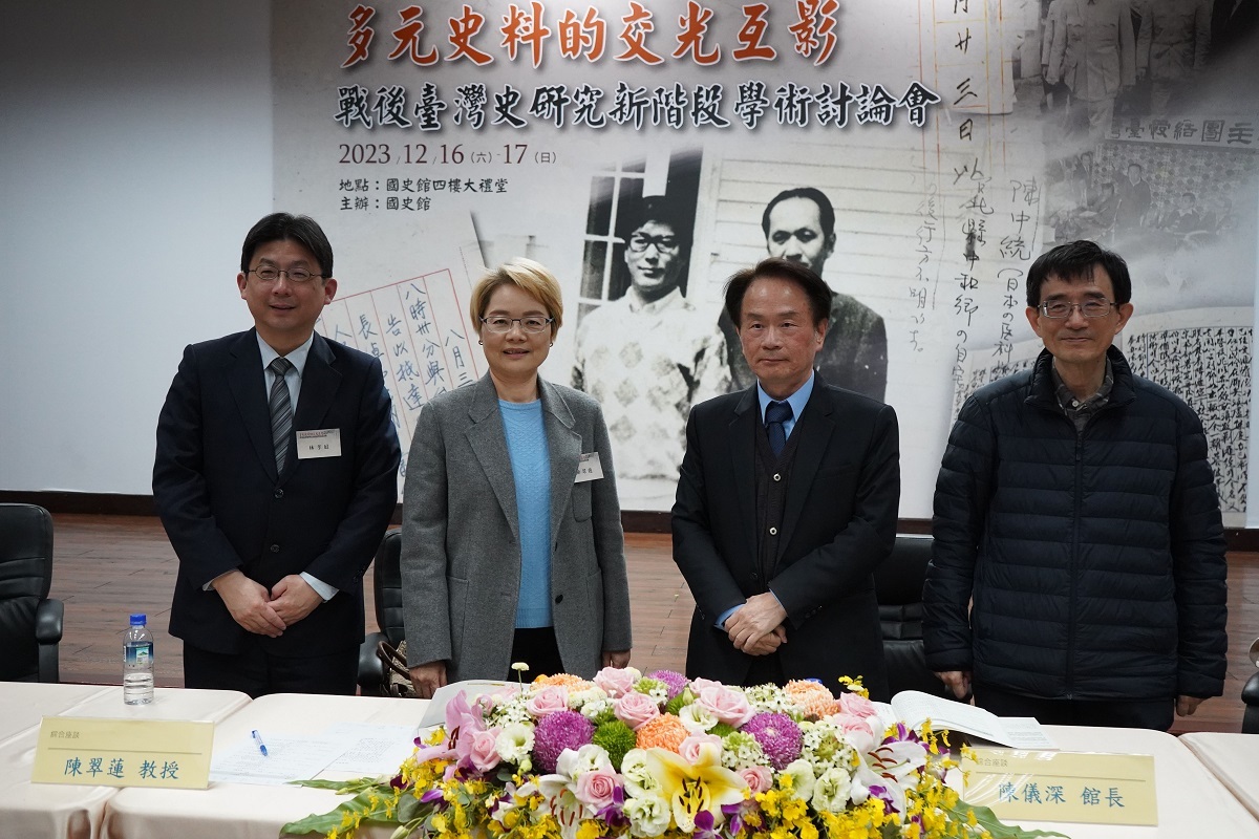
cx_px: 630
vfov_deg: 33.4
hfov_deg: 48.5
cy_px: 420
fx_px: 1399
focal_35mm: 40
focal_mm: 40
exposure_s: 1/320
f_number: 5.6
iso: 6400
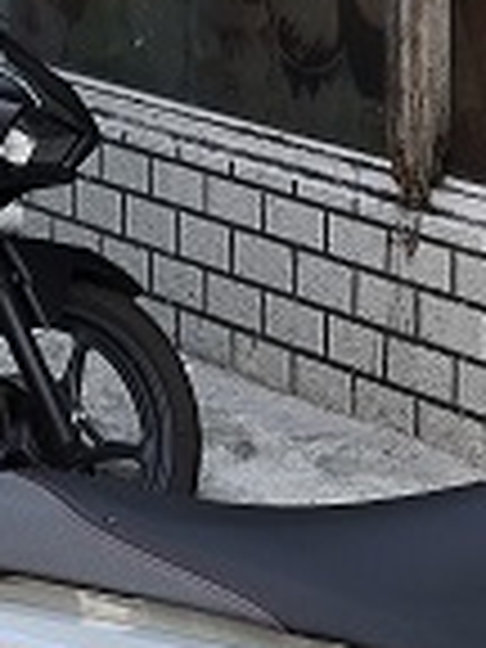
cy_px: -662
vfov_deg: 11.2
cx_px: 1022
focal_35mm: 160
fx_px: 2995
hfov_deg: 8.7
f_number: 1.7
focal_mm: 6.3
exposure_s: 1/180
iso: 40
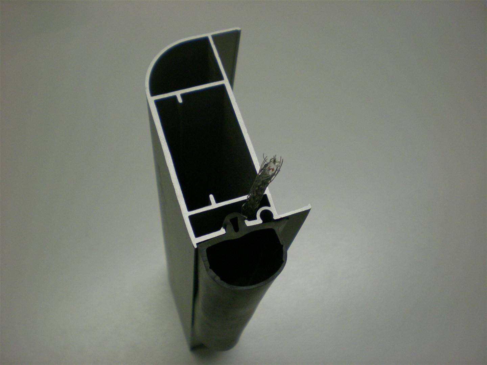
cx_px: 244
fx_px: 535
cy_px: 182
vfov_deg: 37.7
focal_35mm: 38
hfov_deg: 49.0
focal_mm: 6.3
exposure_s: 1/57.3
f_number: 3.1
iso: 200
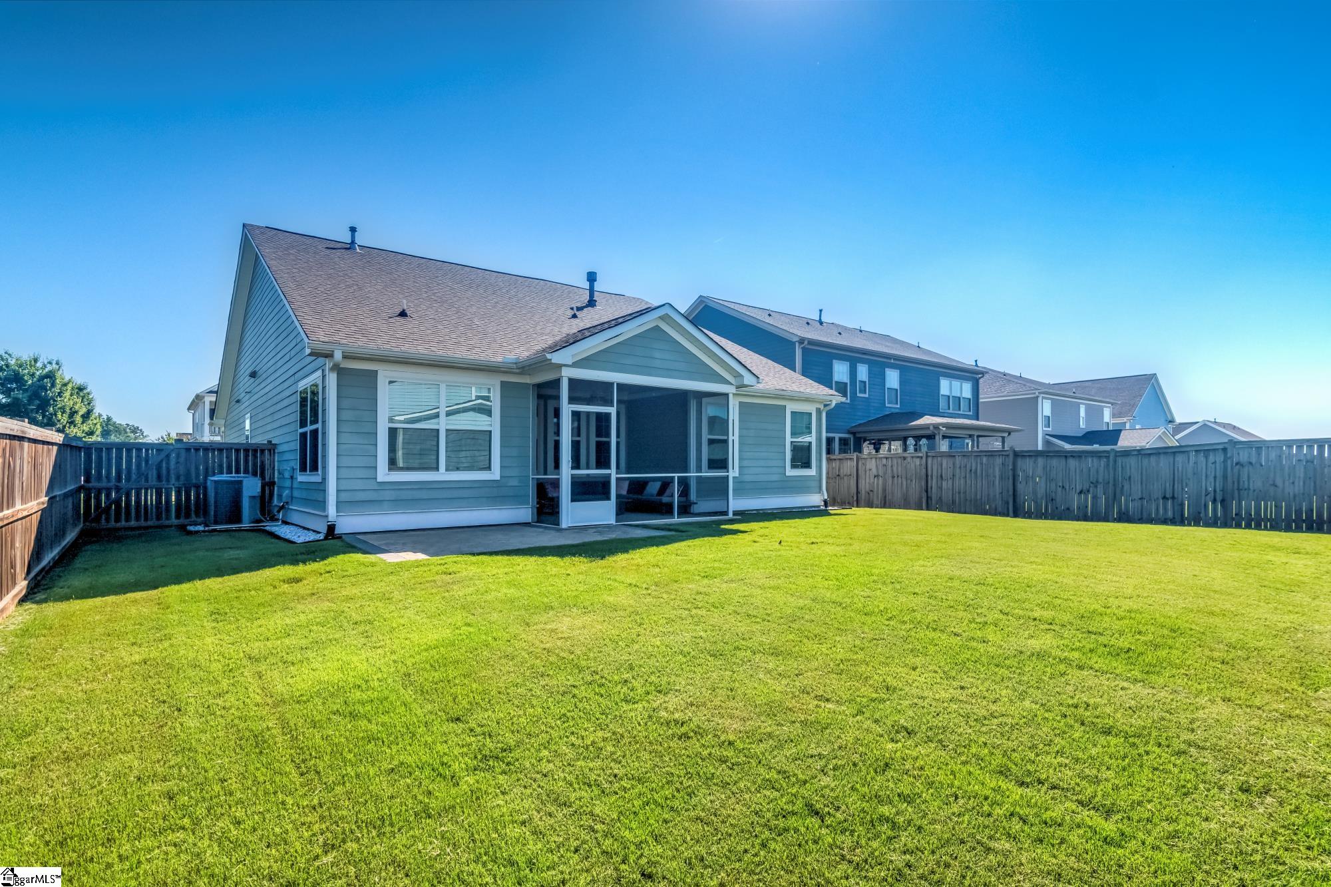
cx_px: 666
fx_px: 591
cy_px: 444
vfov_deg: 73.7
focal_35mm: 16
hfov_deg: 96.7
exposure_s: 1/1250
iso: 200
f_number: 7.1
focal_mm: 11
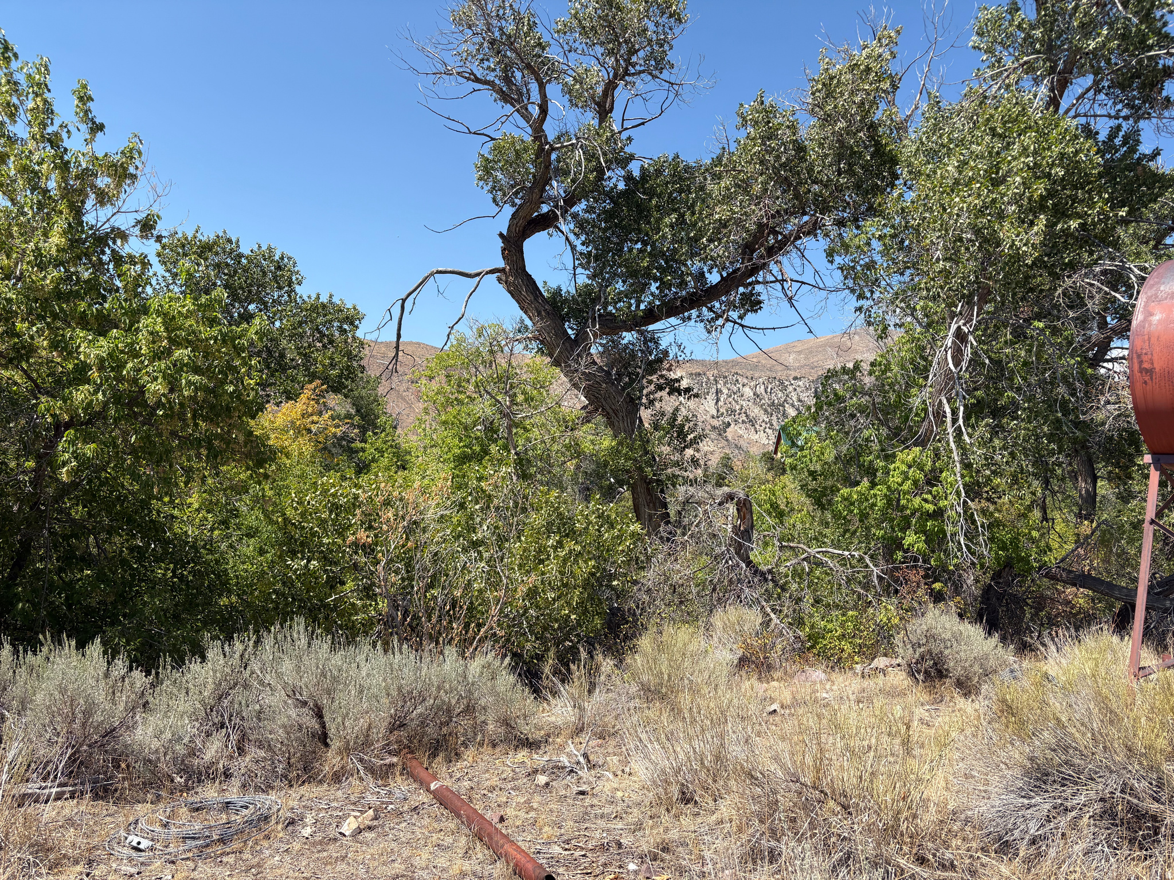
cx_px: 587
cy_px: 440
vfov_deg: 53.1
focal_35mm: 26
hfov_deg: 67.3
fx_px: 882
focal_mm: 5.96
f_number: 1.6
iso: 50
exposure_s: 1/2364
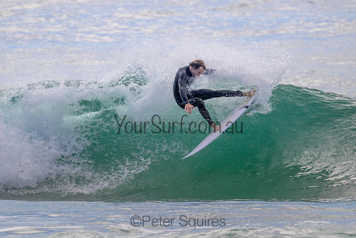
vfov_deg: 1.3
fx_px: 10814
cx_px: 205
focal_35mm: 1093
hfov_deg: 1.9
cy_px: 75
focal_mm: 800
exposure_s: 1/2000
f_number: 11
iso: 1000
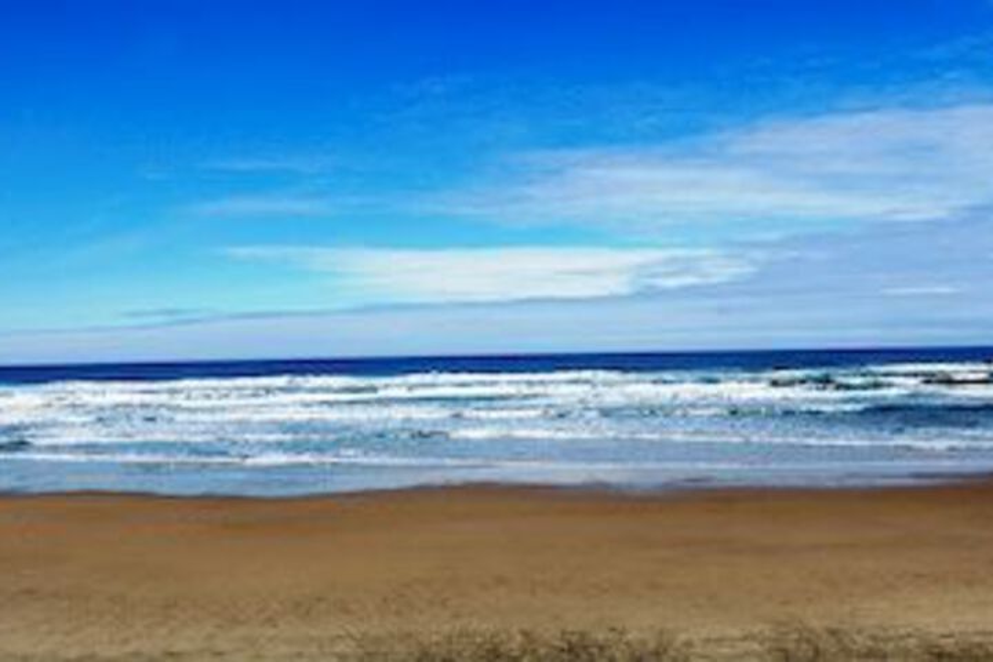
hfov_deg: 57.2
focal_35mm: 33
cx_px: 496
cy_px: 331
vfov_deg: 40.0
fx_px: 910
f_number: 10
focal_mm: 22
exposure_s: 1/400
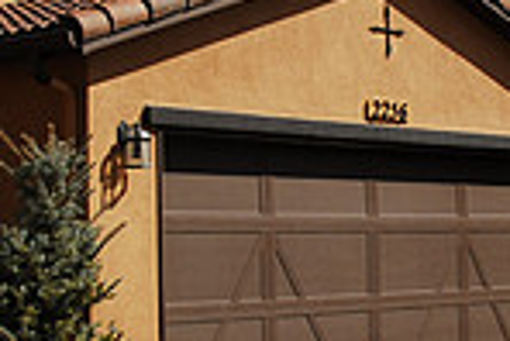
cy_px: 140
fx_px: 1503
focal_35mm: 106
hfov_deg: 19.2
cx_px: 310
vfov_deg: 12.9
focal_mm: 18
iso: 100
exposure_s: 1/250
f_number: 8
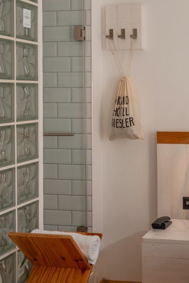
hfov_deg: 23.5
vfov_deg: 34.7
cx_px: 122
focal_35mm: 57
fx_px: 453
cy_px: 161
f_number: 2.8
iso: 100
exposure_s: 1/160
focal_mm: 38.3
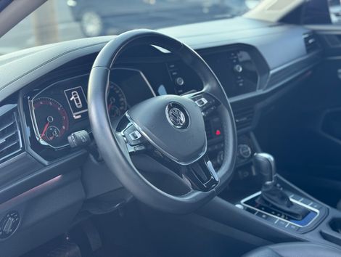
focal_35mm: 48
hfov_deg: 39.6
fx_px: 474
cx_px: 170
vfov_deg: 30.3
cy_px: 128
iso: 250
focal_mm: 6.76
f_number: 1.78
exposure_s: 1/44
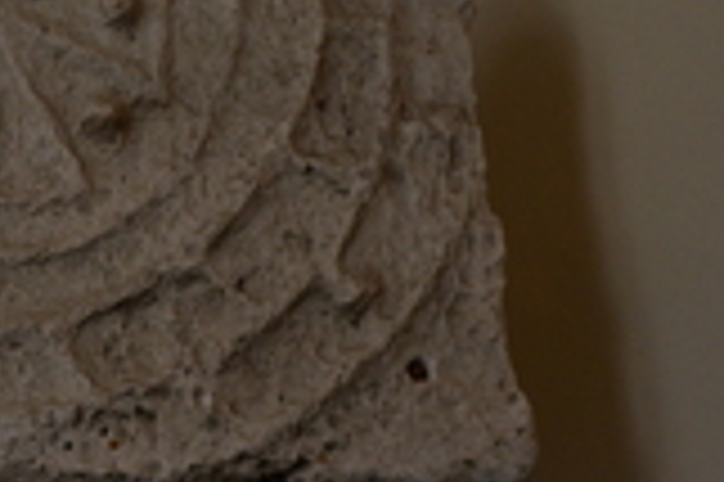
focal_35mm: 143
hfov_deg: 14.1
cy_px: 286
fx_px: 2880
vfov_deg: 9.5
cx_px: 13
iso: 1000
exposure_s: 1/200
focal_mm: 35
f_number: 7.1
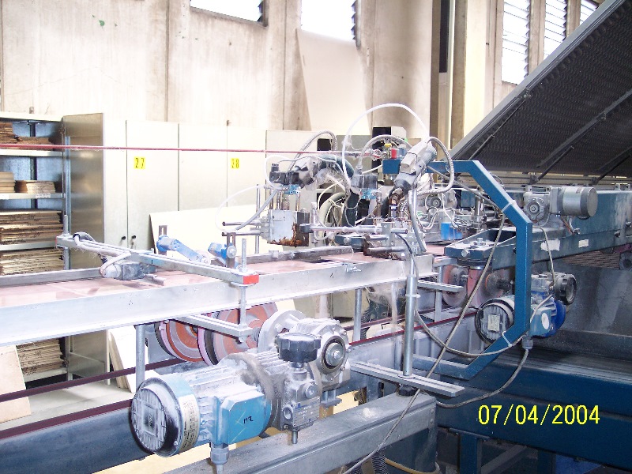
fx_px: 694
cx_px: 316
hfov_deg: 49.0
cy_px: 237
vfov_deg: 37.7
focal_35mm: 38
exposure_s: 1/60
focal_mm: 8
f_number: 2.8
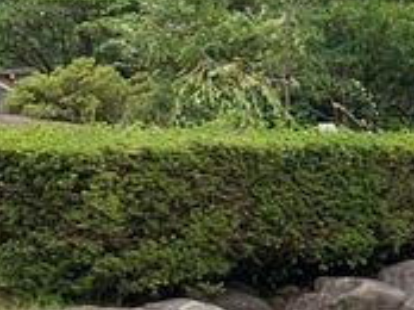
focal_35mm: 122
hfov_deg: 13.4
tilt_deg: -12.9
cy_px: 414
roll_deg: +0.9
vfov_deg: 11.8
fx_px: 1457
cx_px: 872
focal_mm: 4.25
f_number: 1.8
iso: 25
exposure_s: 1/936
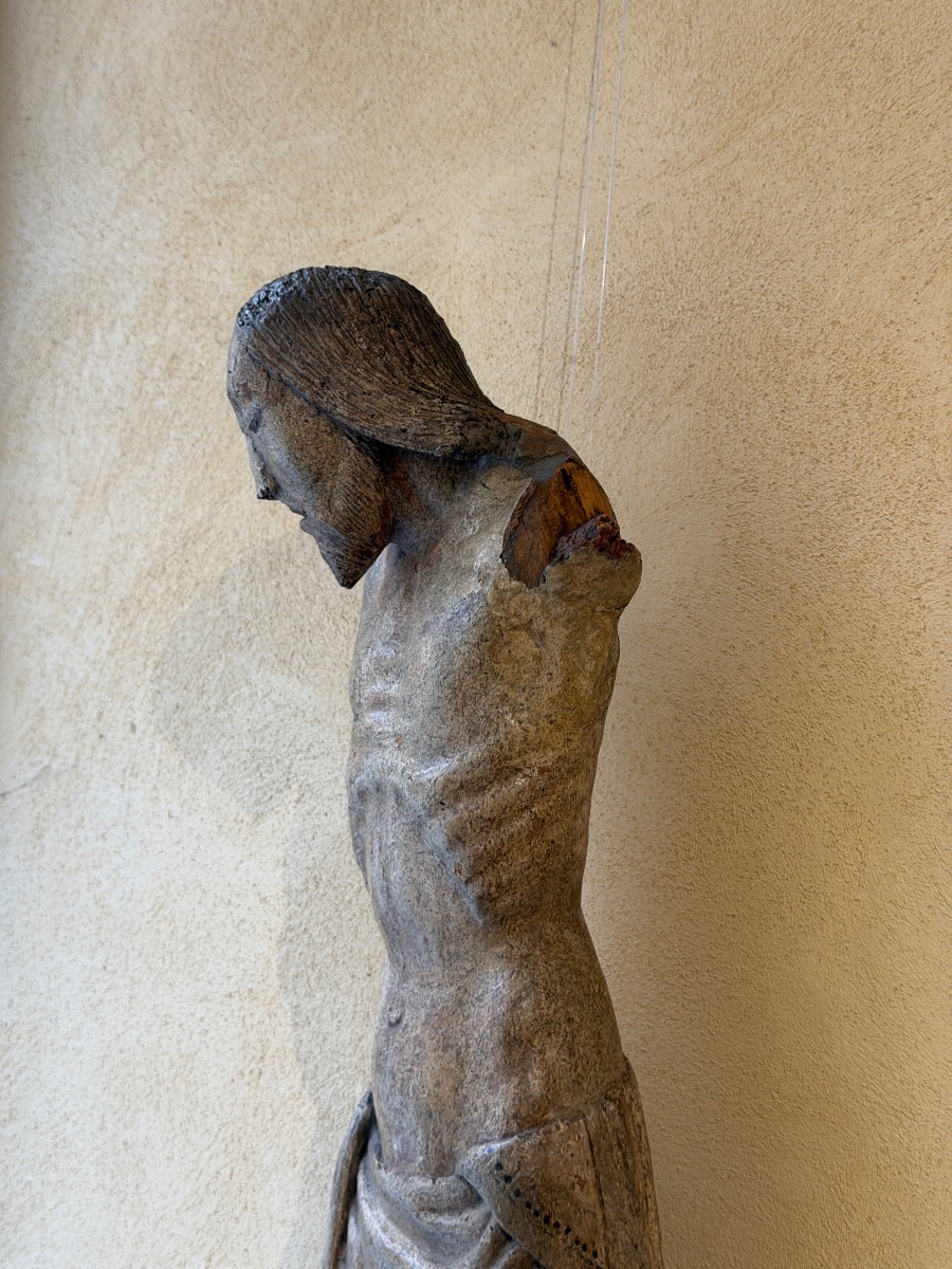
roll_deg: -3.3
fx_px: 1760
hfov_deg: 30.3
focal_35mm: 48
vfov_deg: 39.7
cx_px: 476
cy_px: 634
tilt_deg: +6.2
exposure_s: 1/50
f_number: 1.78
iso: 100
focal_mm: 6.76
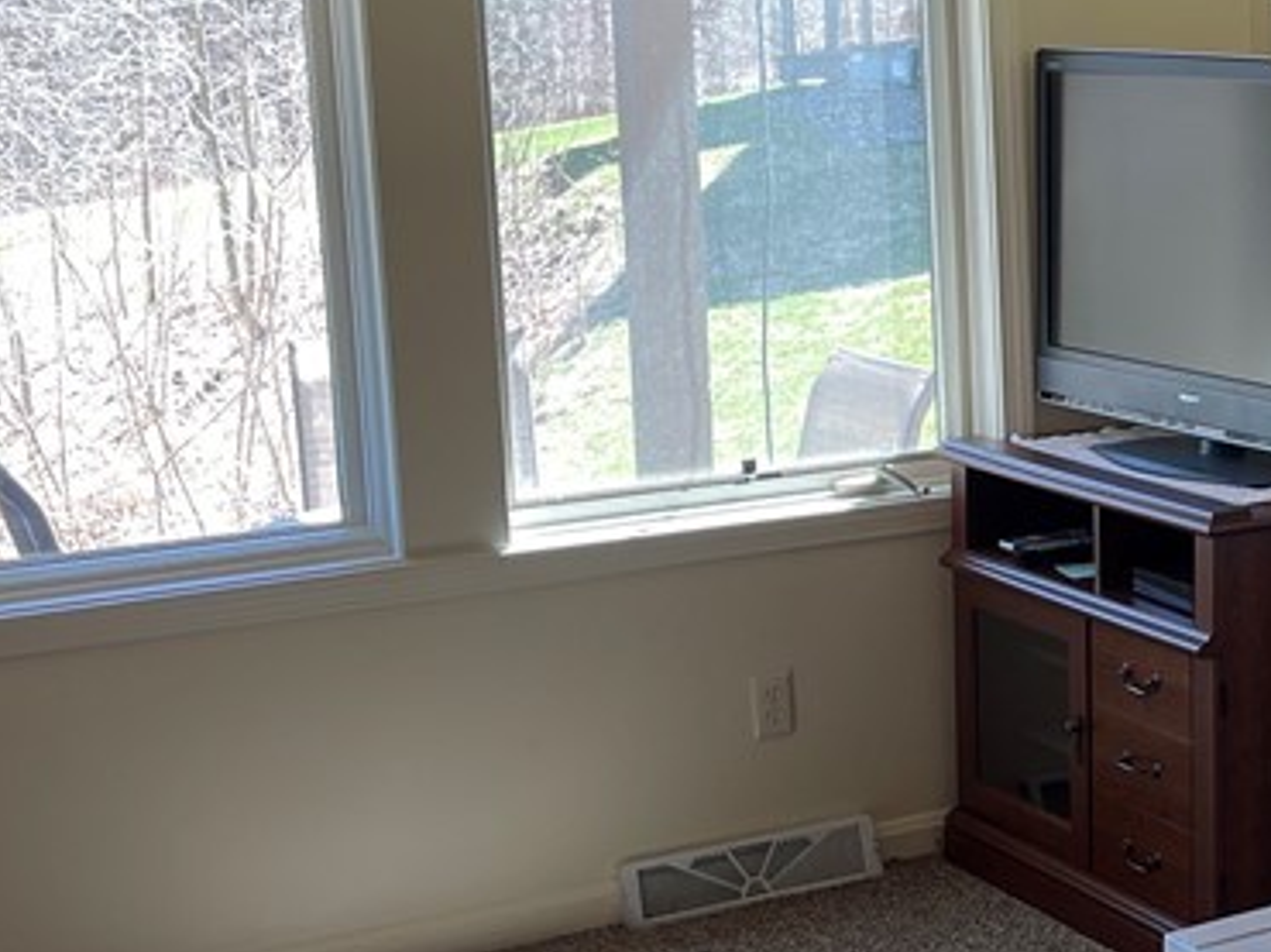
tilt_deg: -9.6
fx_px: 2642
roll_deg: +0.3
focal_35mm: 72
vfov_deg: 20.4
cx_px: 1426
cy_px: 375
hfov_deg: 25.0
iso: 100
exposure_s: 1/120
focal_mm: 5.1
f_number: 1.6
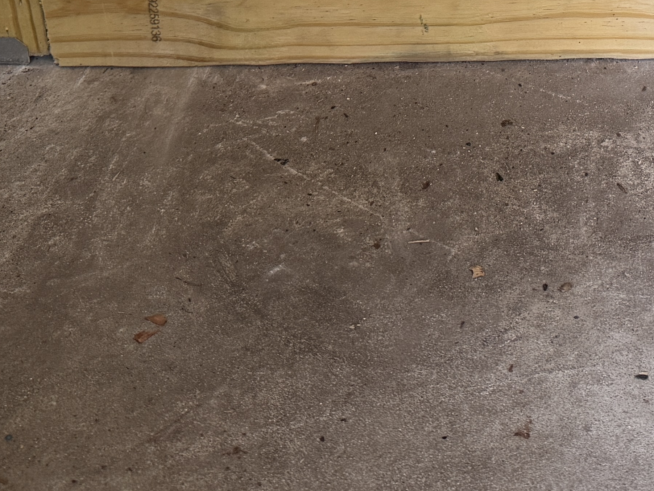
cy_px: -244
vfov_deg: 17.5
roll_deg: -1.2
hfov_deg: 24.3
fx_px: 1436
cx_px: 676
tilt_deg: -21.8
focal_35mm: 76
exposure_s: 1/121
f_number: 1.78
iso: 100
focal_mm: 6.76
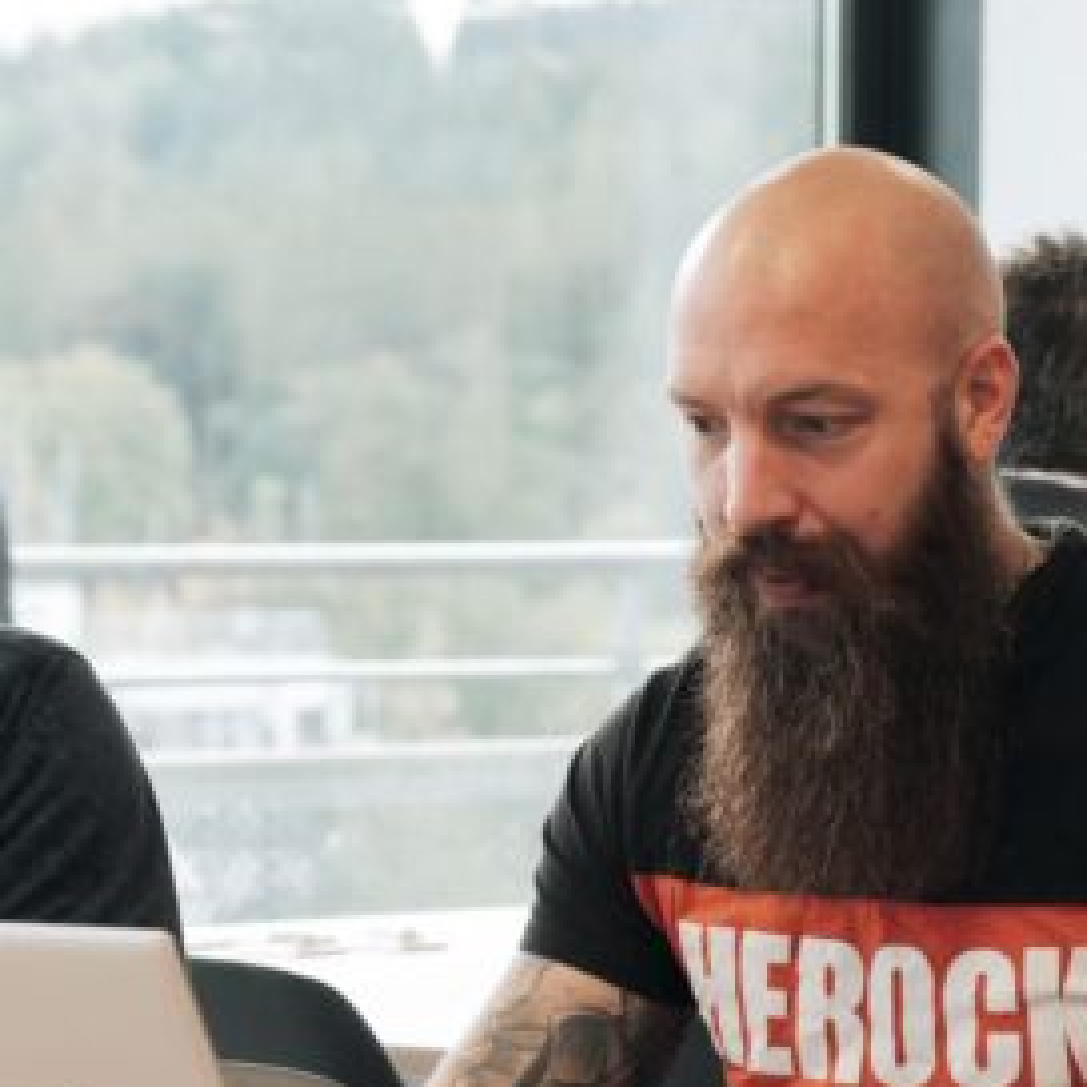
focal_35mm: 224
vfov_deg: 7.8
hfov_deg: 7.8
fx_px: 7958
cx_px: 831
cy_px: 589
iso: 800
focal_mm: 70
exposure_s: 1/125
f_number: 5
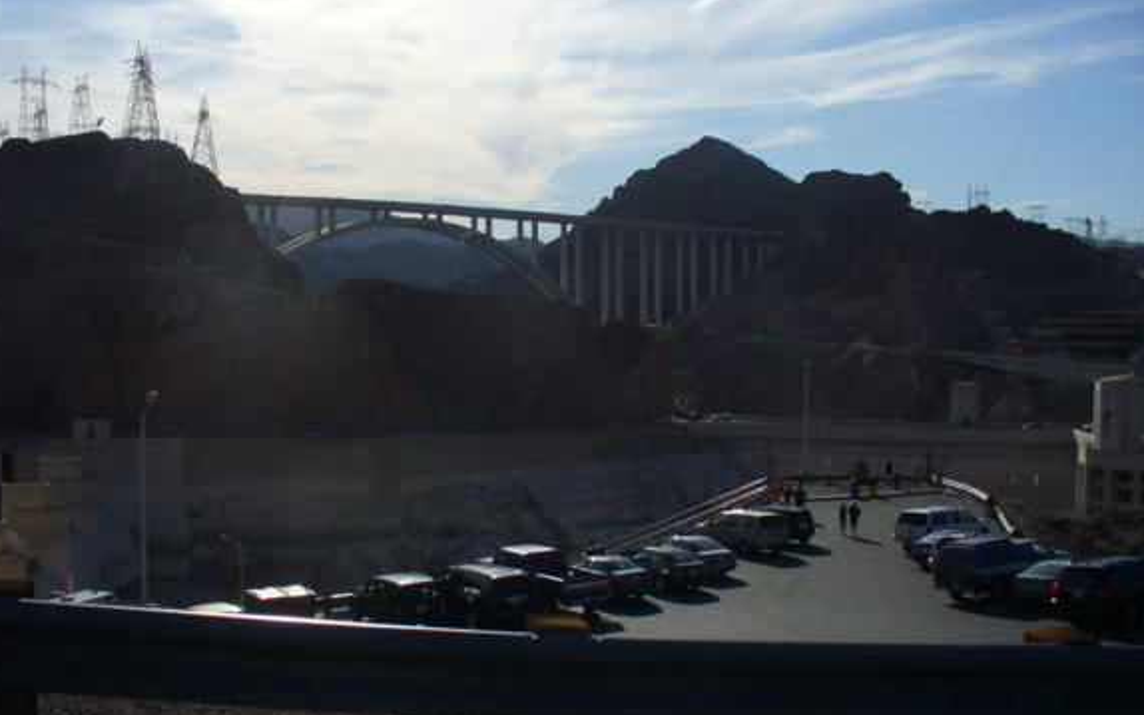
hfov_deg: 48.2
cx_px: 552
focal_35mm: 41
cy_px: 313
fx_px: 1279
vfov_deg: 31.2
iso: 80
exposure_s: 1/1300
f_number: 5.6
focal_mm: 6.1
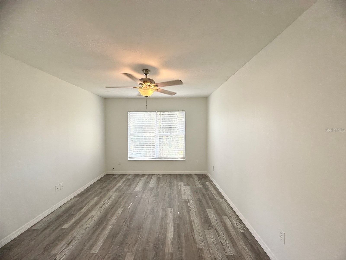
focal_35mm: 14
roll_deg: +1.0
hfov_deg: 102.1
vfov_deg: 85.7
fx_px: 140
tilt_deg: -0.2
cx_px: 173
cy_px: 130
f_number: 2.2
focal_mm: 2.22
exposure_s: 1/99
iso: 80
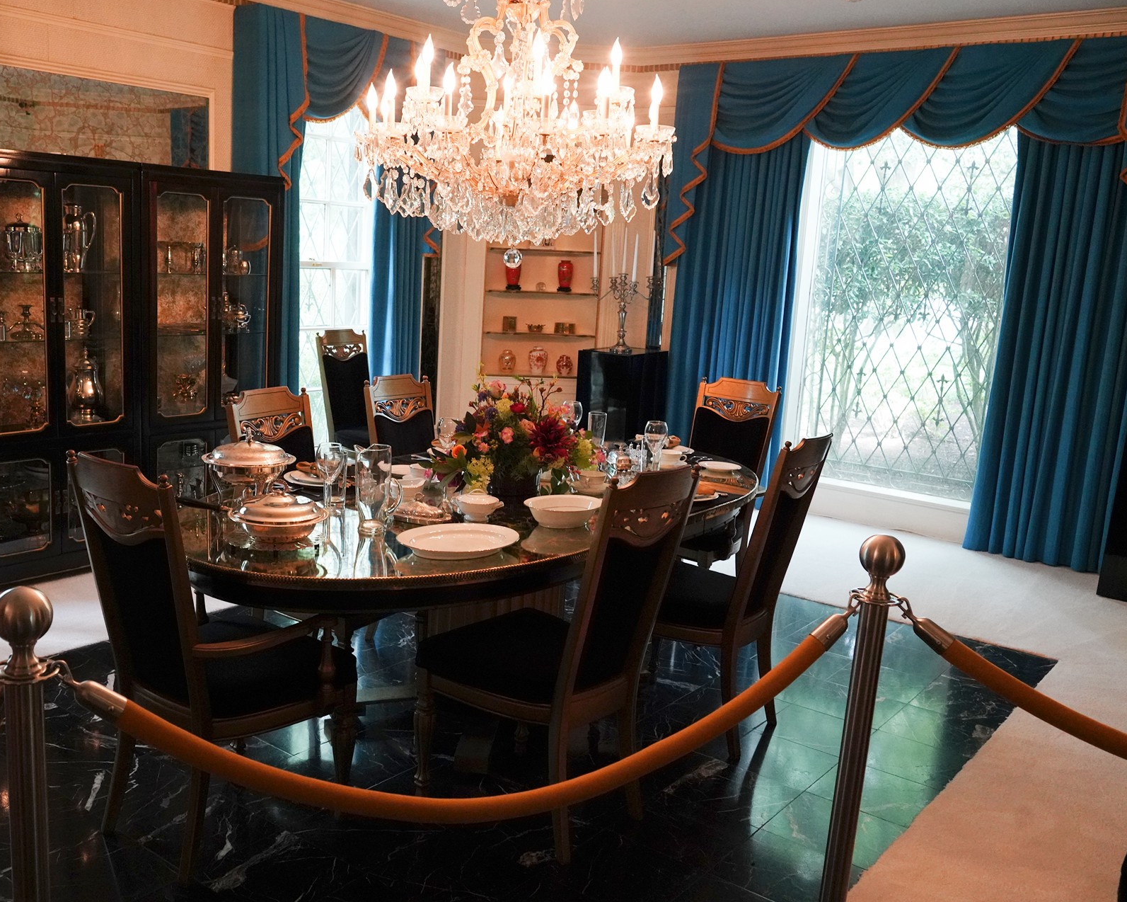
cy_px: 469
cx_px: 465
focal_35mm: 33
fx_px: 1101
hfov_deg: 53.9
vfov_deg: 44.5
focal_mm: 28
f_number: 6.3
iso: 6400
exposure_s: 1/100
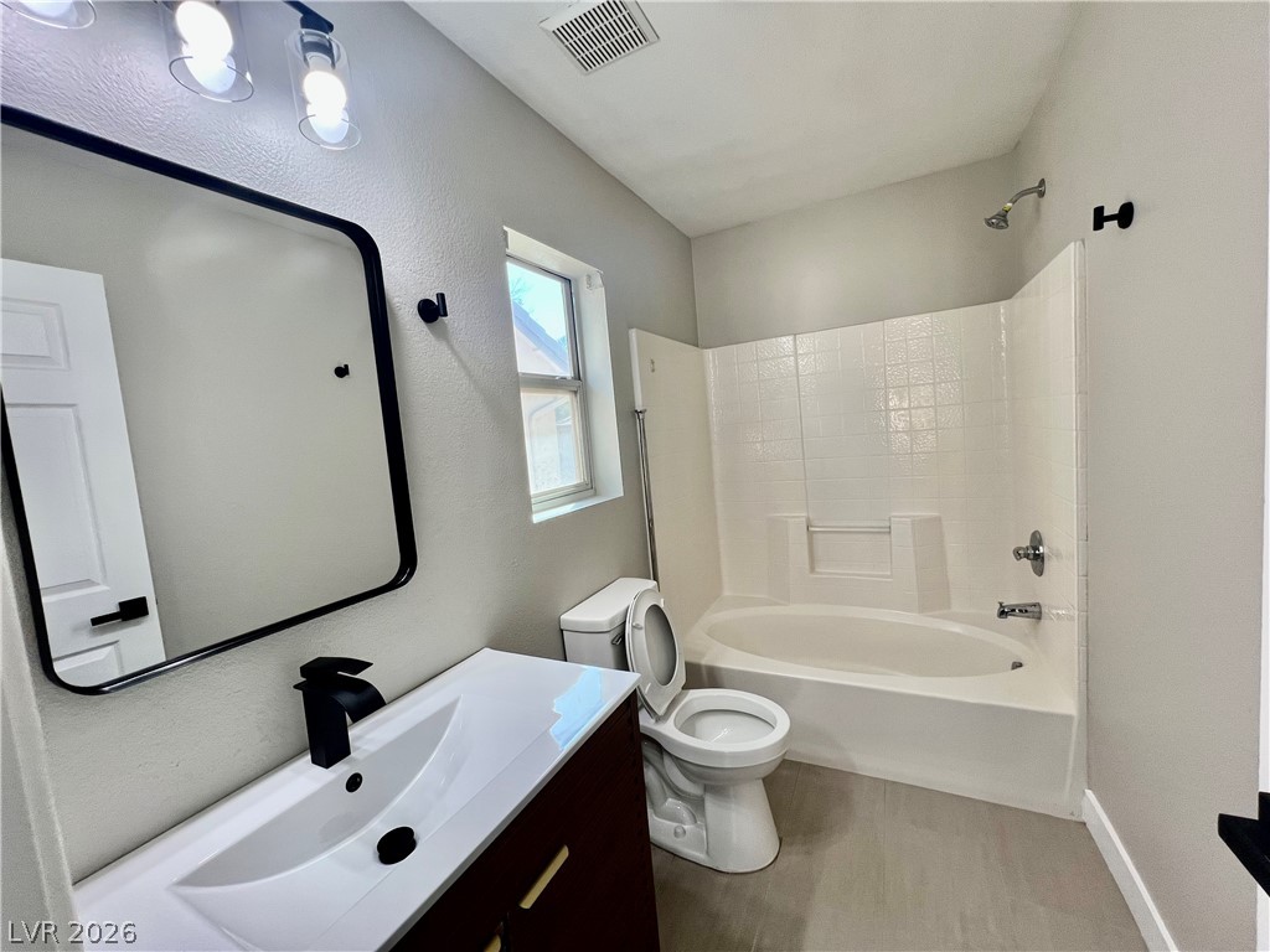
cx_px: 635
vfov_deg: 89.9
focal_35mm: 13
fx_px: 477
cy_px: 476
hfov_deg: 106.2
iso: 100
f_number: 1.8
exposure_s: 1/120
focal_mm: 1.57
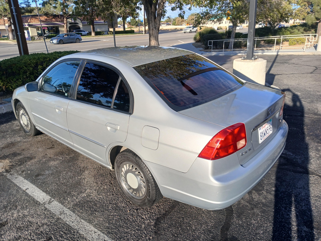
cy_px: 120
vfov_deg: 53.1
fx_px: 241
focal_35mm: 26
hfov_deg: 67.3
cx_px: 160
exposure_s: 1/335
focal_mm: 3.98
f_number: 1.8
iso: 20
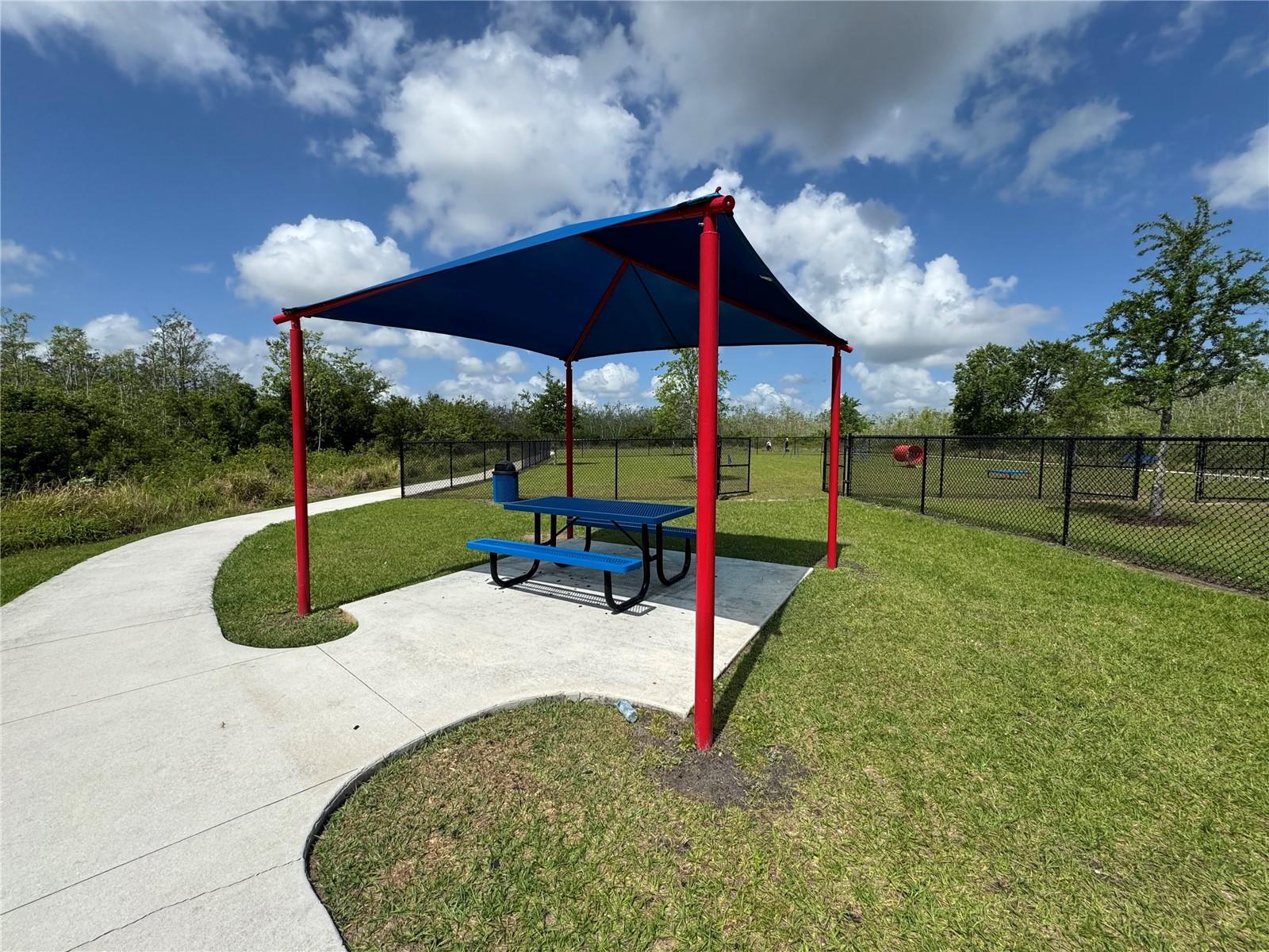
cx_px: 634
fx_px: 513
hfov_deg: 102.1
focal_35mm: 14
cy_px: 476
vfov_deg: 85.7
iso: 50
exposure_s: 1/3247
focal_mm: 2.22
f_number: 2.2
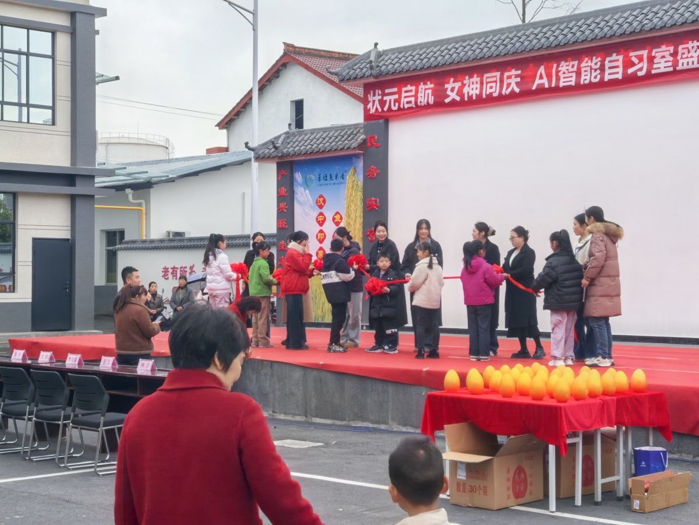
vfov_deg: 22.6
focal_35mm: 65
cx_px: 350
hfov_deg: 29.8
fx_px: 1313
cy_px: 262
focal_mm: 5.75
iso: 200
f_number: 4
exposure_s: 1/333
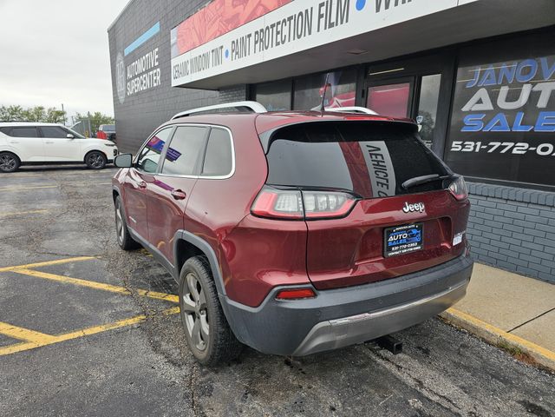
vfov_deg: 58.9
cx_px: 278
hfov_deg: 73.9
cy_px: 208
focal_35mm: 23
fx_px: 369
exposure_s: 1/387
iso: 10
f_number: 1.7
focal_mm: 6.3
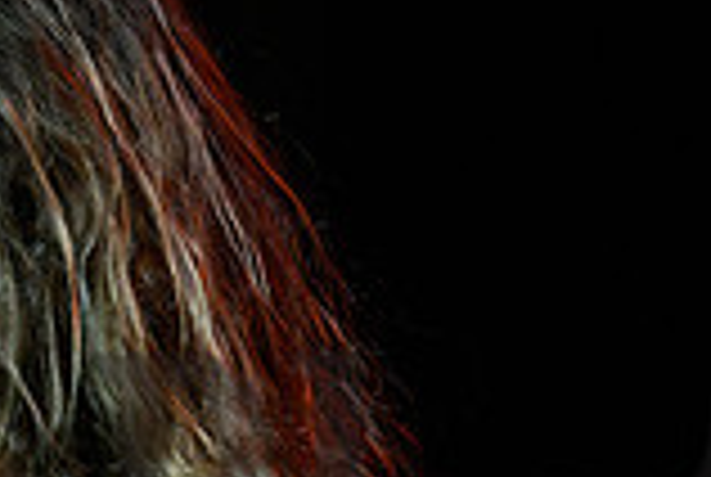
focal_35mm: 732
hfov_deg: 2.8
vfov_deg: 1.9
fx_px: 14484
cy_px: 646
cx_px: -72
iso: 6400
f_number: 2.8
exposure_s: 1/320
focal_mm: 200
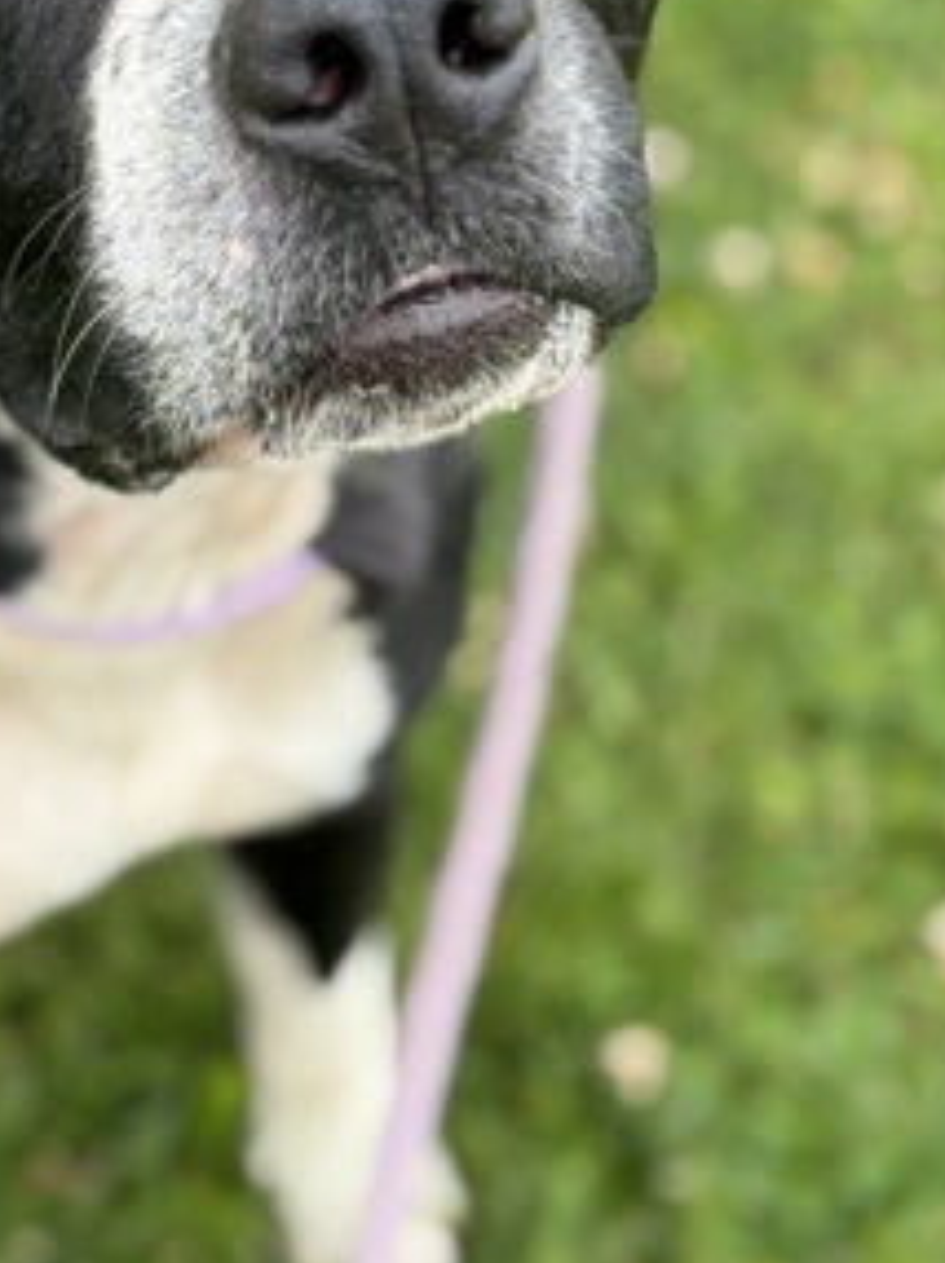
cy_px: 216
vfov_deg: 20.6
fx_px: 3427
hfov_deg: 15.6
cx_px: 137
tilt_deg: -46.0
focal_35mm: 94
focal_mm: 6.76
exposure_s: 1/1185
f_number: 1.78
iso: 80
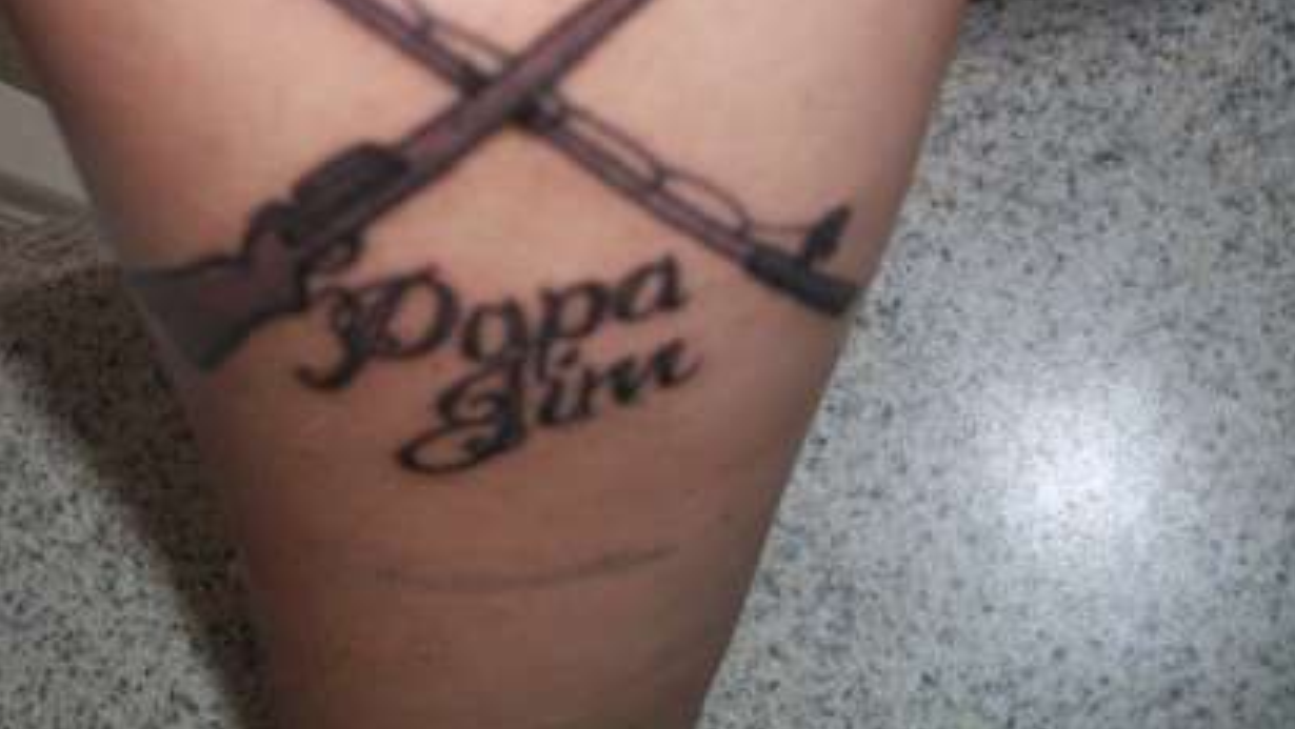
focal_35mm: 51
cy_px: 189
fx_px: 1752
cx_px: 388
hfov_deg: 39.9
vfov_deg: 23.3
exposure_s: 1/30
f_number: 2.9
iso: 80
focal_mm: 5.7
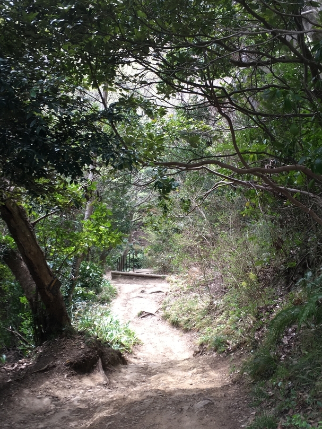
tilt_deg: -15.5
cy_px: 234
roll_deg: +2.6
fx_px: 533
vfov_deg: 43.8
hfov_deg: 33.5
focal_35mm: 43
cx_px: 131
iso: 32
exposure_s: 1/120
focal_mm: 4.15
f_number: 2.2
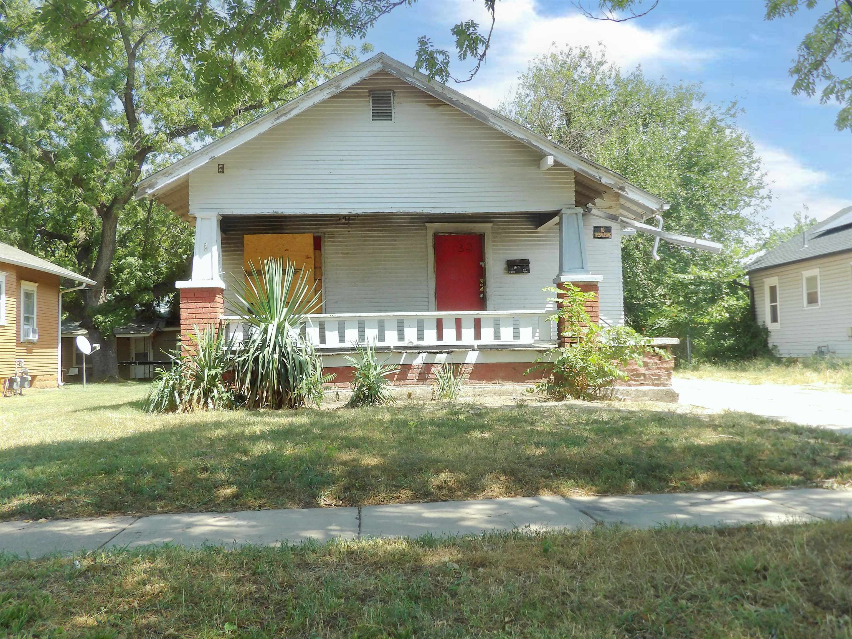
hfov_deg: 55.4
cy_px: 320
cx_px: 426
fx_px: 812
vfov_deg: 42.9
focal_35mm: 33
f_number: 3.6
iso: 100
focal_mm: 5.9
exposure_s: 1/262
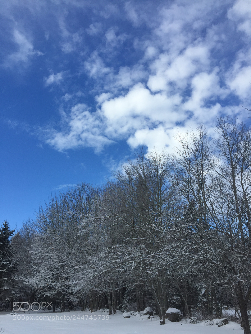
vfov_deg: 61.7
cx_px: 126
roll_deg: +1.4
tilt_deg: +23.3
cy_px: 167
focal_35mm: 29
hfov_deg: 48.2
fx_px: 280
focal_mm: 4.15
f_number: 2.2
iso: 32
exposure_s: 1/1980
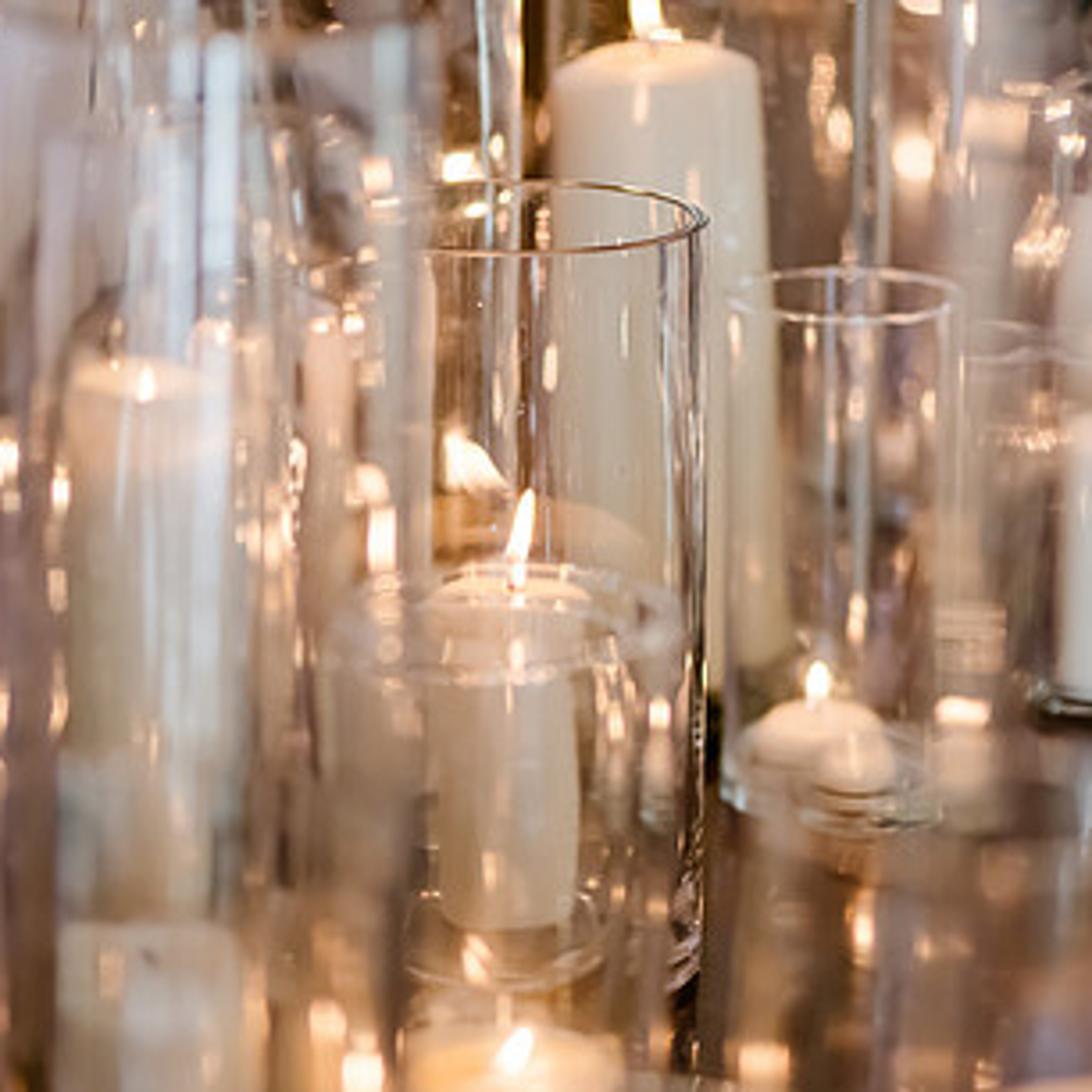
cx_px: 674
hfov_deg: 10.3
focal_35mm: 169
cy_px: 662
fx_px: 6032
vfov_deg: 10.3
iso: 2000
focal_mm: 105
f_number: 3
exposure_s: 1/640
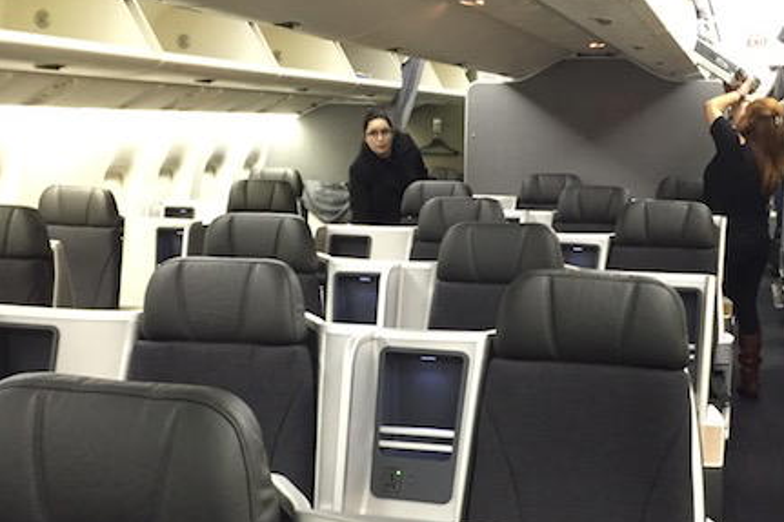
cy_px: 337
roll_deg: -0.5
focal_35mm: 49
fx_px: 1067
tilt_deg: -12.5
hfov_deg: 40.3
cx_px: 431
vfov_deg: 27.4
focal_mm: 4.15
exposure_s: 1/15
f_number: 2.2
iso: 250
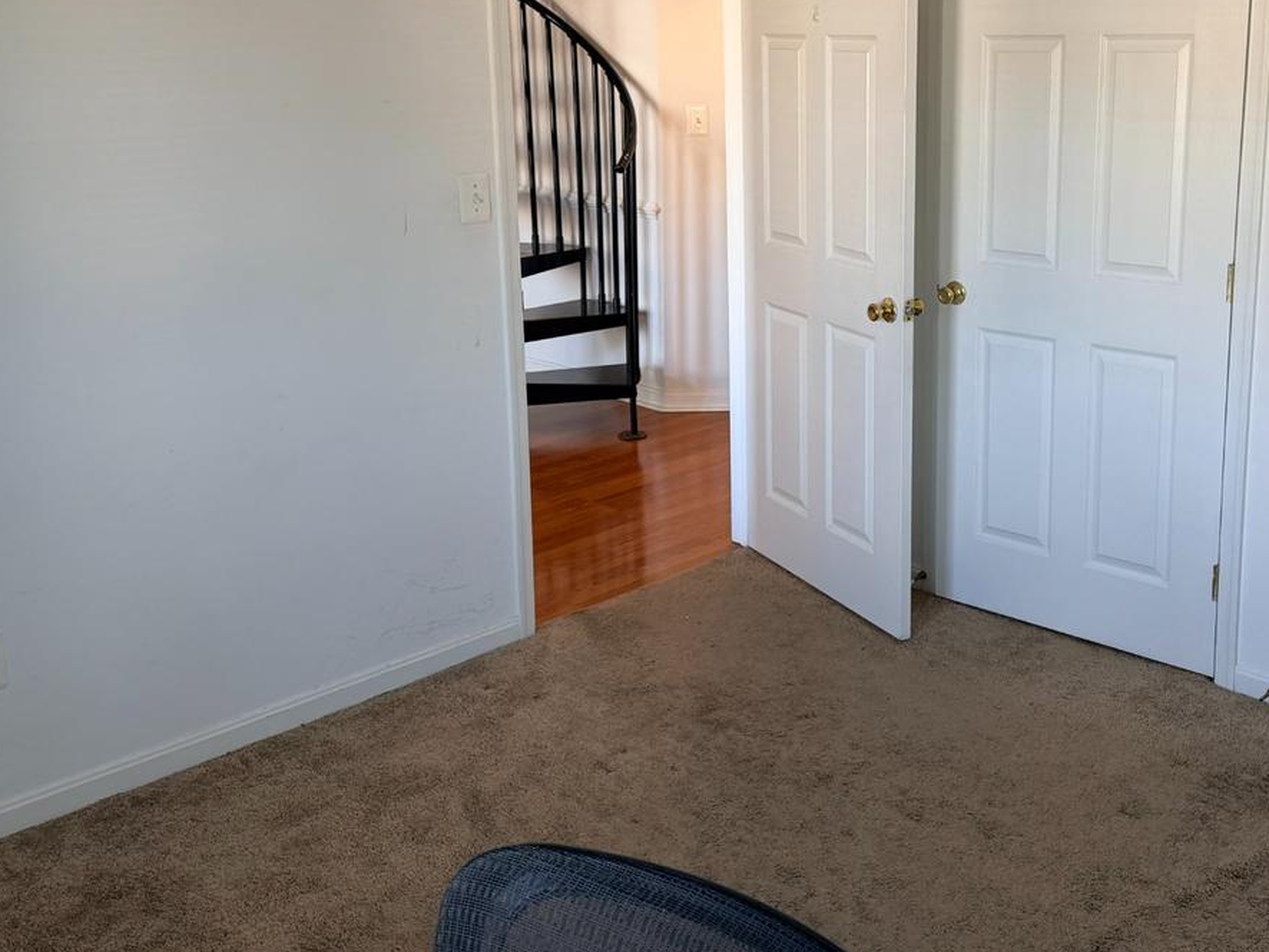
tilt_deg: -11.3
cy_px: 322
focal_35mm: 39
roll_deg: -0.2
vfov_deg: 36.5
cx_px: 851
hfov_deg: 47.0
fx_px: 1430
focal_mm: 6.76
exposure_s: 1/121
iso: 160
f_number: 1.78
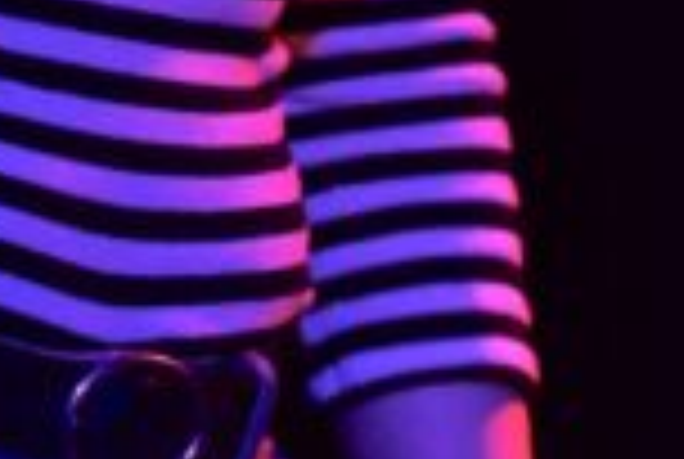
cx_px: 4
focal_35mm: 471
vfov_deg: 2.9
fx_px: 8966
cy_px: -983
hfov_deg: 4.4
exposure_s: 1/40
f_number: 2.8
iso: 2500
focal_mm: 70
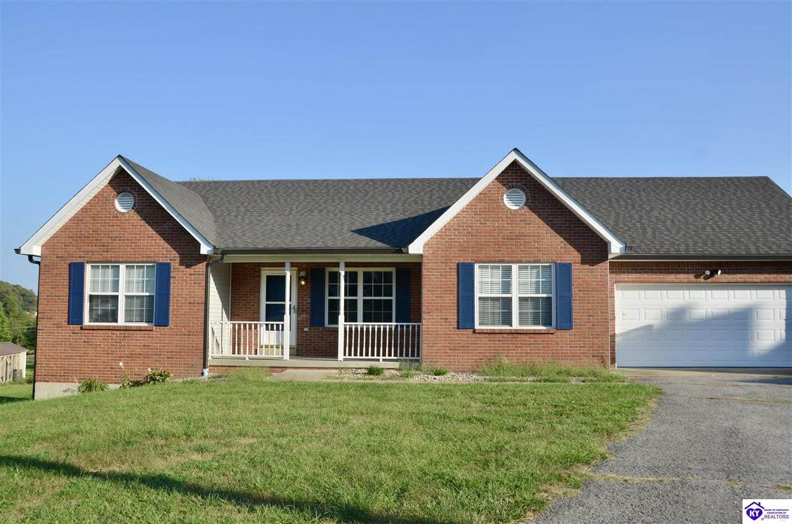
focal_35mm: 30
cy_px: 262
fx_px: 658
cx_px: 396
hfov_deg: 62.0
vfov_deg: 43.4
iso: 140
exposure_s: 1/250
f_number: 8
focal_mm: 20
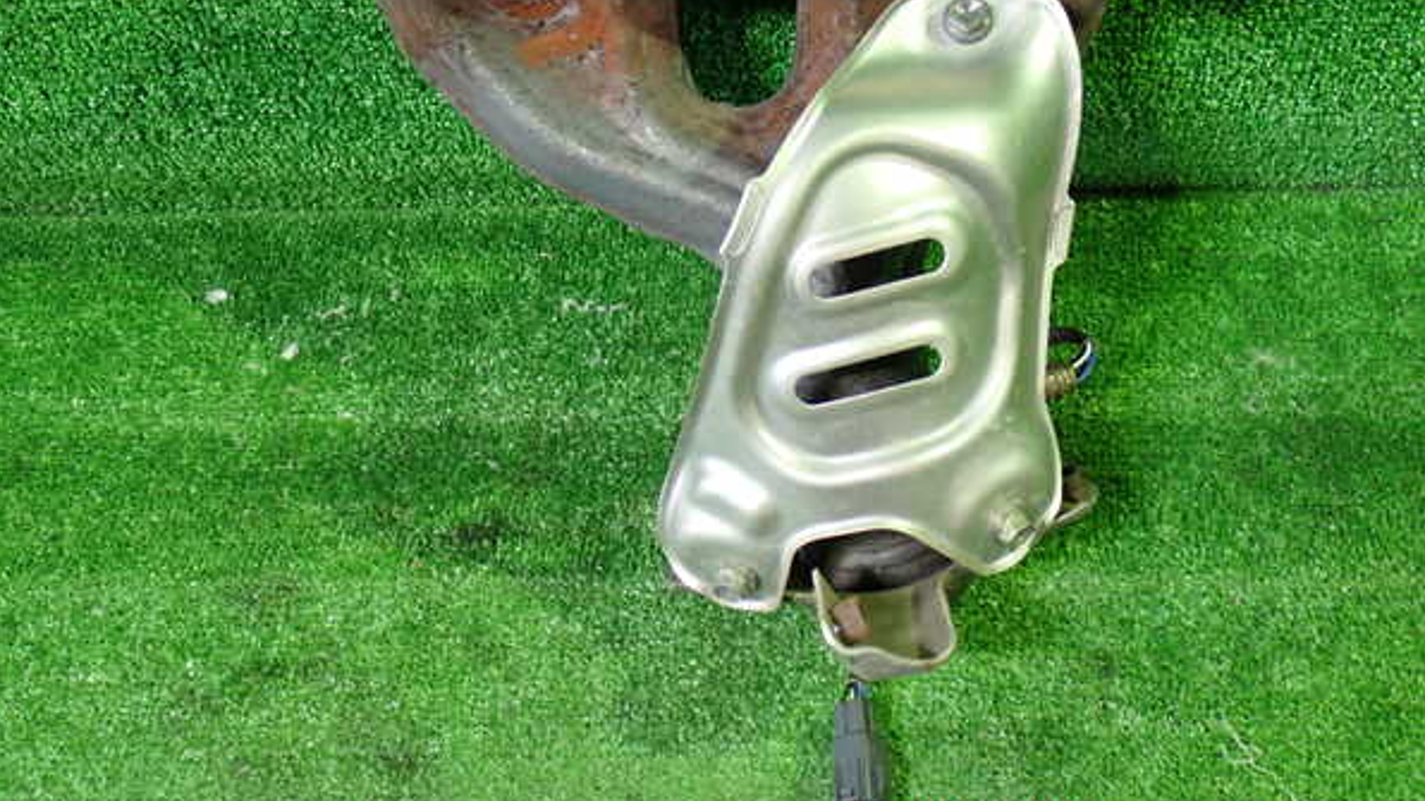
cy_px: 320
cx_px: 710
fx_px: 1700
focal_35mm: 45
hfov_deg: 45.5
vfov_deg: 26.5
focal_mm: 7.31
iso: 800
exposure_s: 1/40
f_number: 2.8
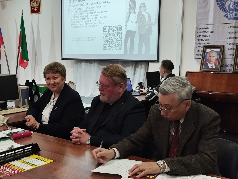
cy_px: 90
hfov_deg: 43.8
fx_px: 296
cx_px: 119
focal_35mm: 43
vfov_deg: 33.6
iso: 125
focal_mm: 4.71
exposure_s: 1/33.3
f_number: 1.79
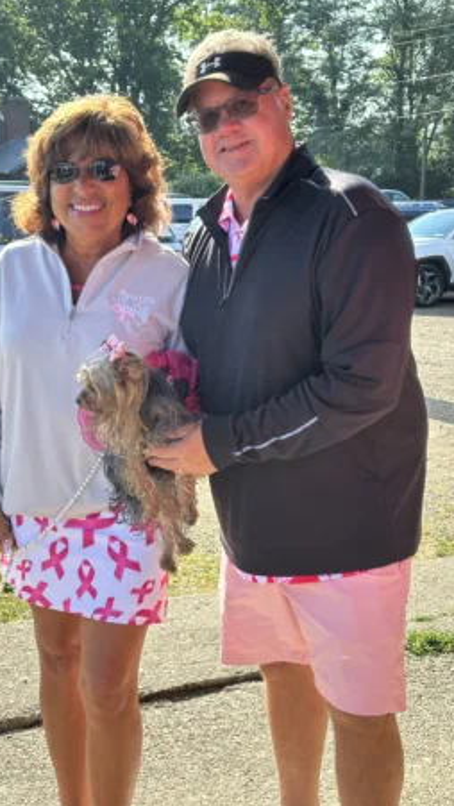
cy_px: 429
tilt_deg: -11.1
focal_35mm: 58
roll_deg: -1.9
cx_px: 164
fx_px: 1240
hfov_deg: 20.7
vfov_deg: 36.0
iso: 64
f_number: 1.78
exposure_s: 1/911
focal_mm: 6.86
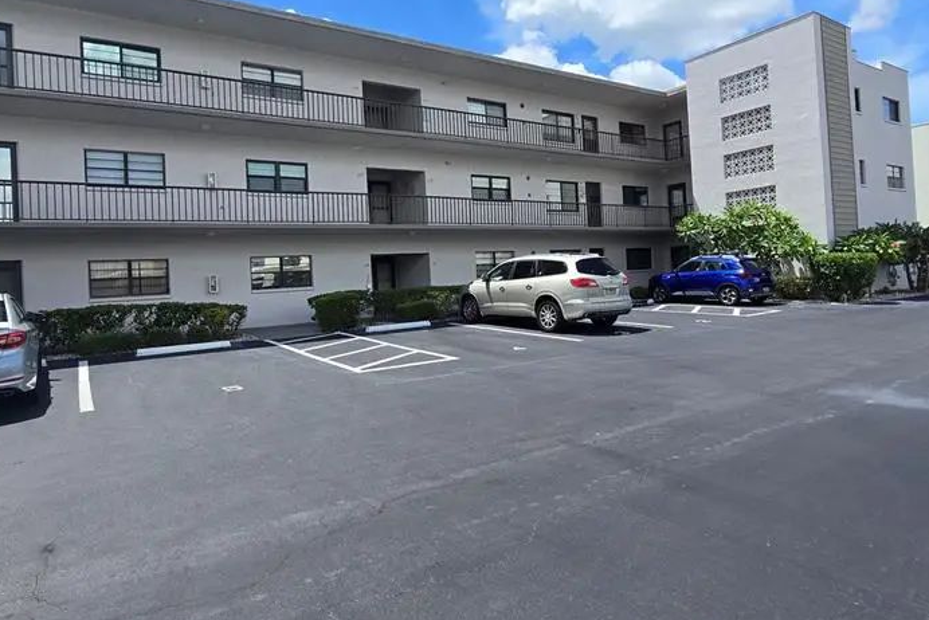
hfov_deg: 83.8
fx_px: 516
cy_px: 268
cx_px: 434
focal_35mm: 20
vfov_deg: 61.7
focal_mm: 2.2
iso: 50
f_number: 2.2
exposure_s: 1/2510
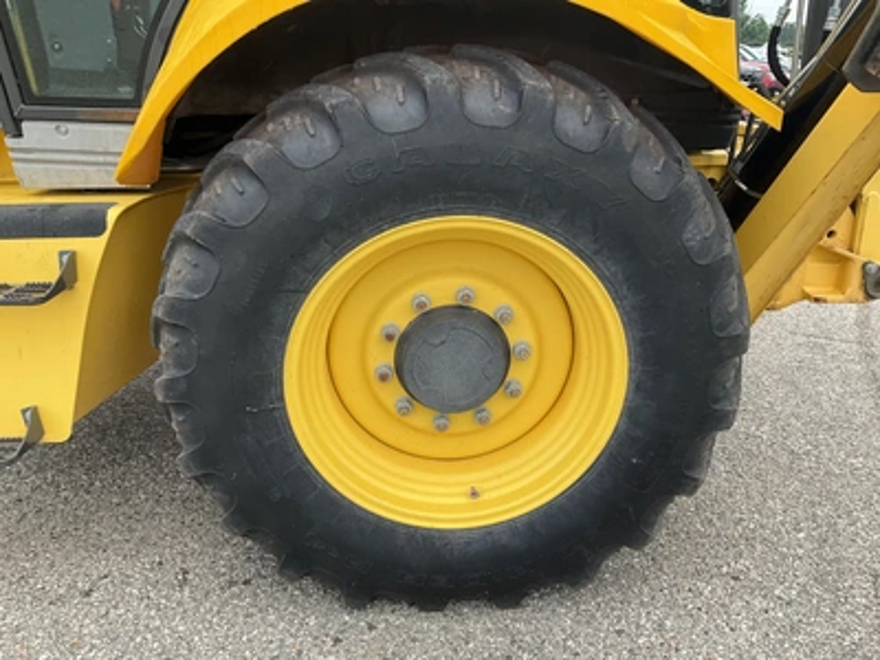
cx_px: 440
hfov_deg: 61.7
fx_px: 737
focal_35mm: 29
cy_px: 330
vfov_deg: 48.2
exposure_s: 1/174
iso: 20
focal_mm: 3
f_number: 1.8
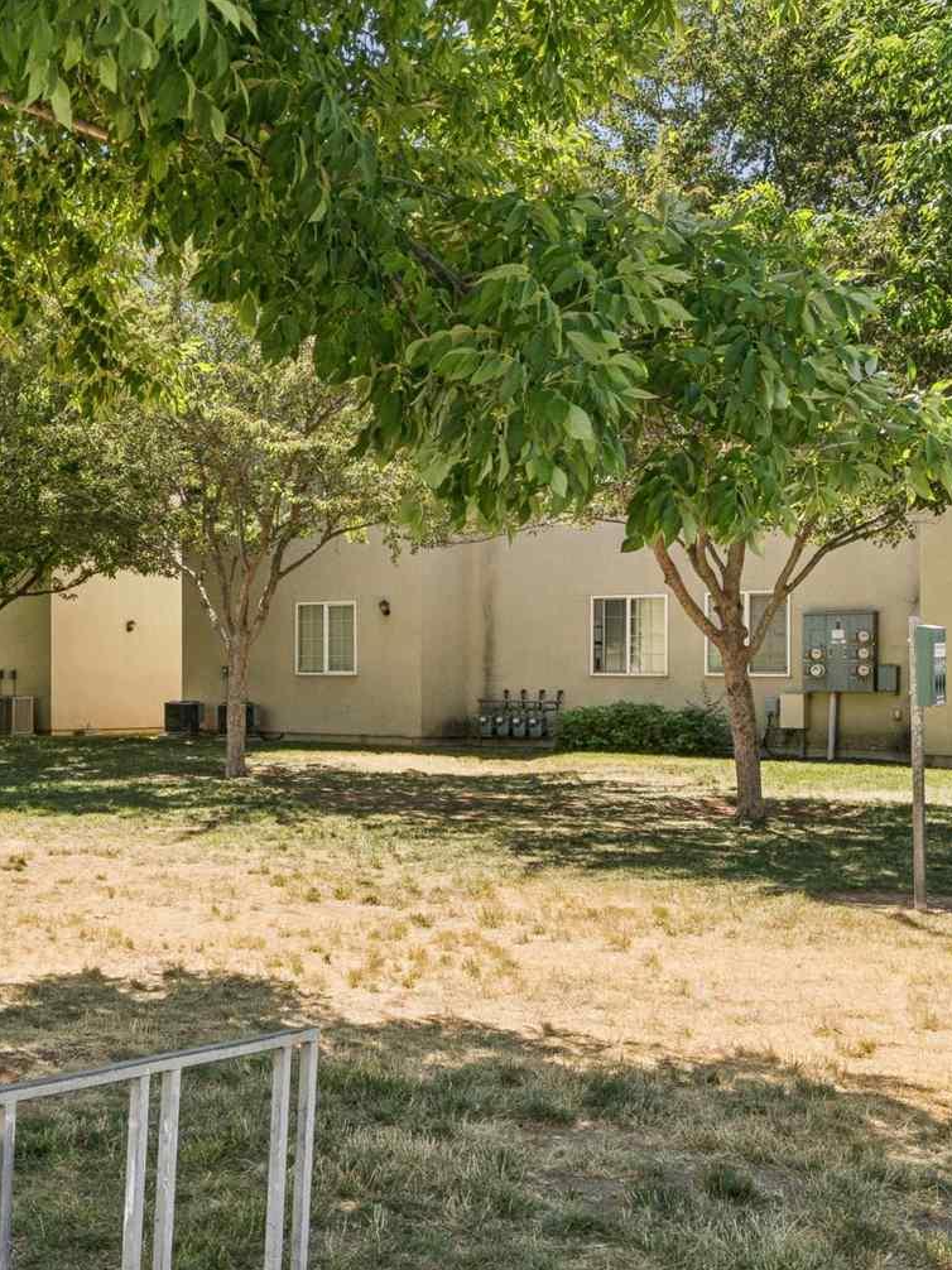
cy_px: 665
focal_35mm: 48
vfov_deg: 40.0
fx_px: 1746
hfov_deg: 28.1
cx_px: -63
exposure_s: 1/125
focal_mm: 16.2
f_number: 13
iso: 400
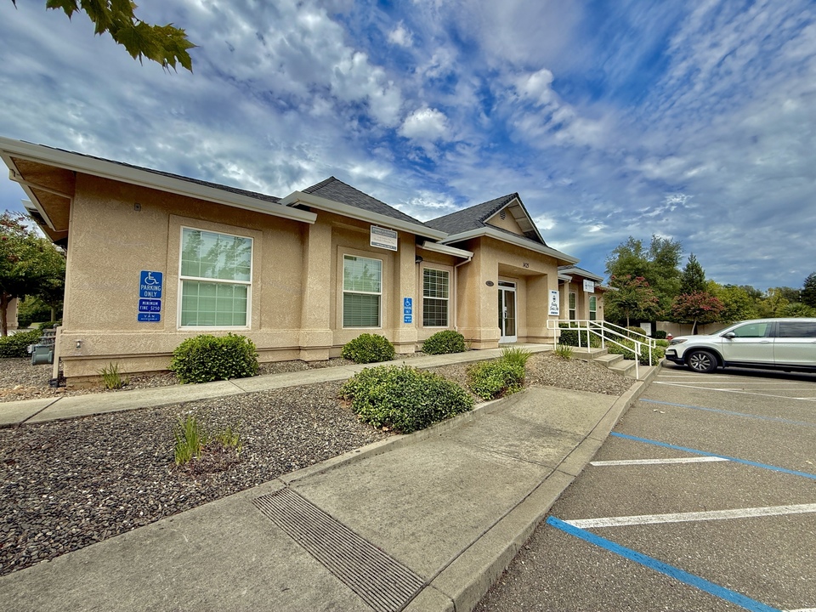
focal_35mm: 14
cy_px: 306
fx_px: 330
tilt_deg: +3.4
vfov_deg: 85.7
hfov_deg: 102.1
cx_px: 408
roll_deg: -0.3
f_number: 2.2
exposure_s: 1/2092
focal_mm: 2.22
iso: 50
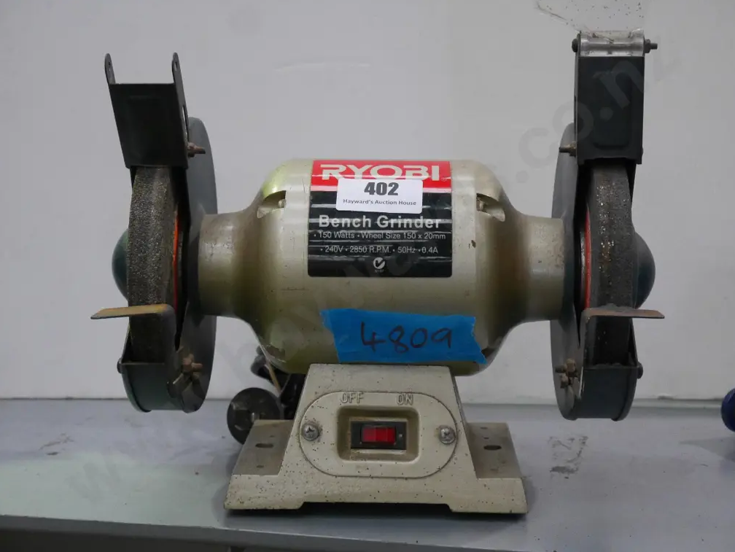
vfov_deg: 22.6
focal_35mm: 65
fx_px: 1381
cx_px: 371
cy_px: 272
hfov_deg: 29.8
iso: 3200
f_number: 5.6
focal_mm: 32
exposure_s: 1/100
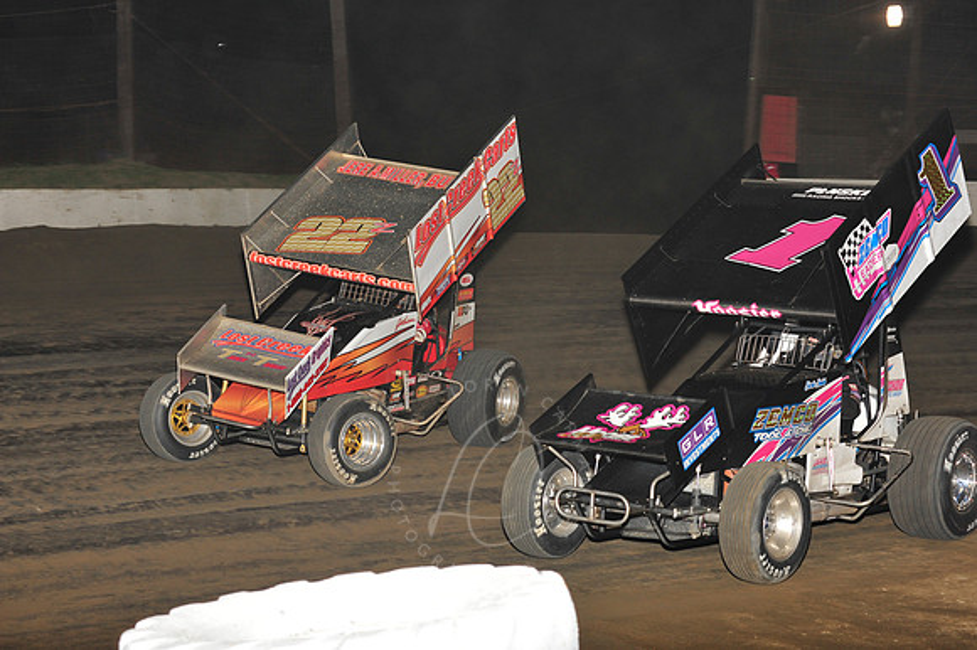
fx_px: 2333
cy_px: 325
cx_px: 488
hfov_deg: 23.7
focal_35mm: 86
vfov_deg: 15.9
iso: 800
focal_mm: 86
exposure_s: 1/320
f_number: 6.3
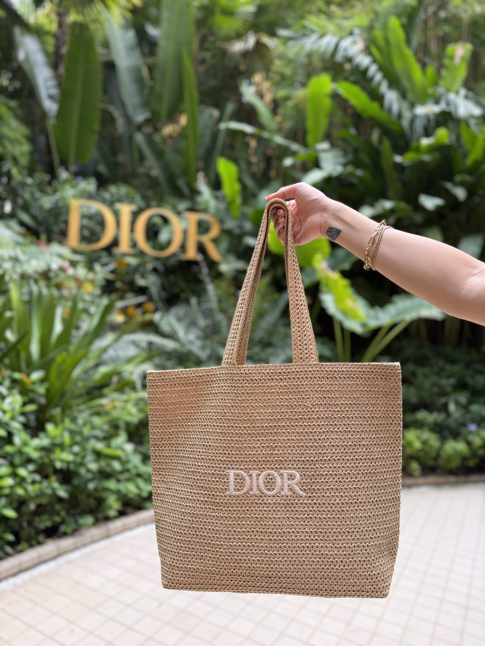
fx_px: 448
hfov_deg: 56.8
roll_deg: -2.4
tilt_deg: +0.5
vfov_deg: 71.6
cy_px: 323
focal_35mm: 24
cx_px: 242
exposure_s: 1/121
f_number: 1.78
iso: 80
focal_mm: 6.76
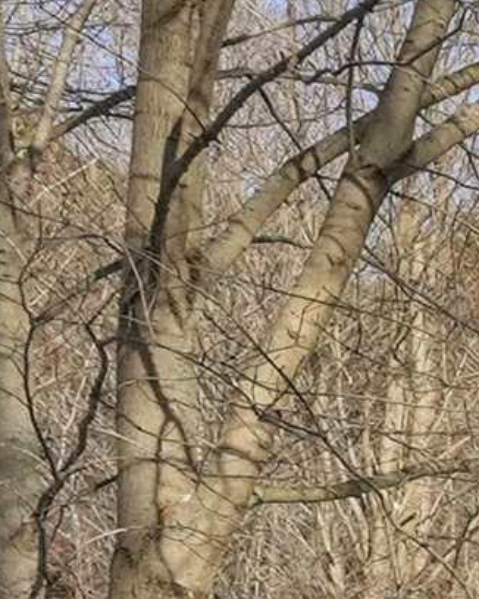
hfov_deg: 8.7
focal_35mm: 99
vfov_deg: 16.9
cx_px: 1818
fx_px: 1756
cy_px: 979
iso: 1000
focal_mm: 14
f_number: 20
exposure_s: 1/40
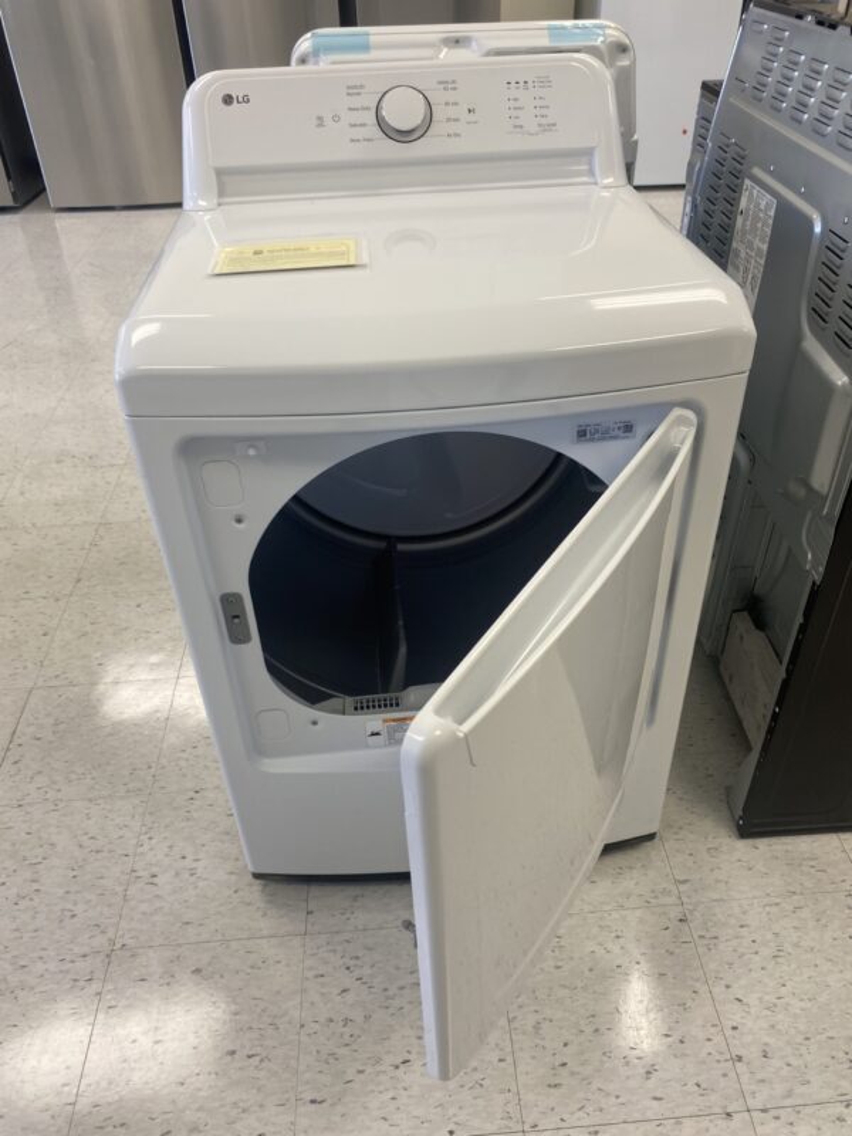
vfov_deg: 67.3
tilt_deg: -36.5
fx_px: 853
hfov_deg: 53.1
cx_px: 426
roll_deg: +2.2
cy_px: 568
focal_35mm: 26
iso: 40
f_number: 1.8
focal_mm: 4.25
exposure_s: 1/64
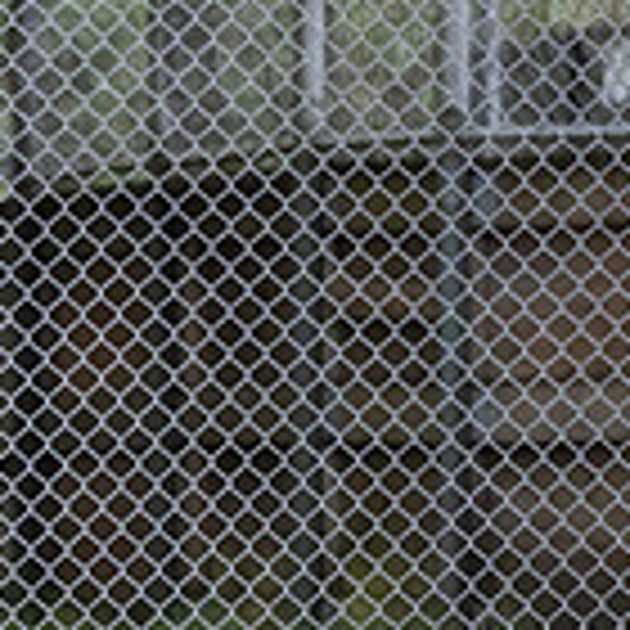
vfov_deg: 1.6
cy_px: 232
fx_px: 22753
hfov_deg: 1.6
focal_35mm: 1105
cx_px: -594
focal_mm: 150
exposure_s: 1/1250
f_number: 2.8
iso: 2000
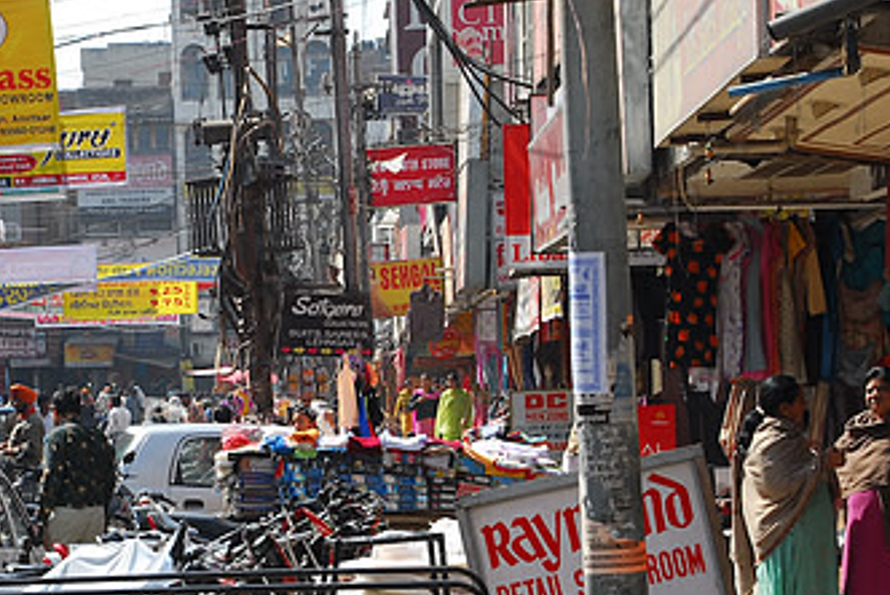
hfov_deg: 13.0
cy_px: 445
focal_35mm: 157
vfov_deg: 8.7
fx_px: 3885
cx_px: 220
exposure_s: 1/50
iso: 100
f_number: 14
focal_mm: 60
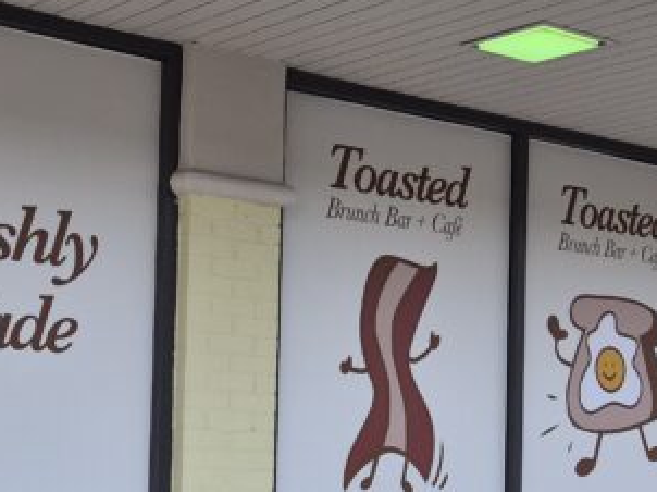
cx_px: 161
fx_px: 1479
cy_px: 407
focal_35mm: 78
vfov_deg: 18.7
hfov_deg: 24.7
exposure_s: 1/3048
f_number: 1.8
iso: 80
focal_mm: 5.4
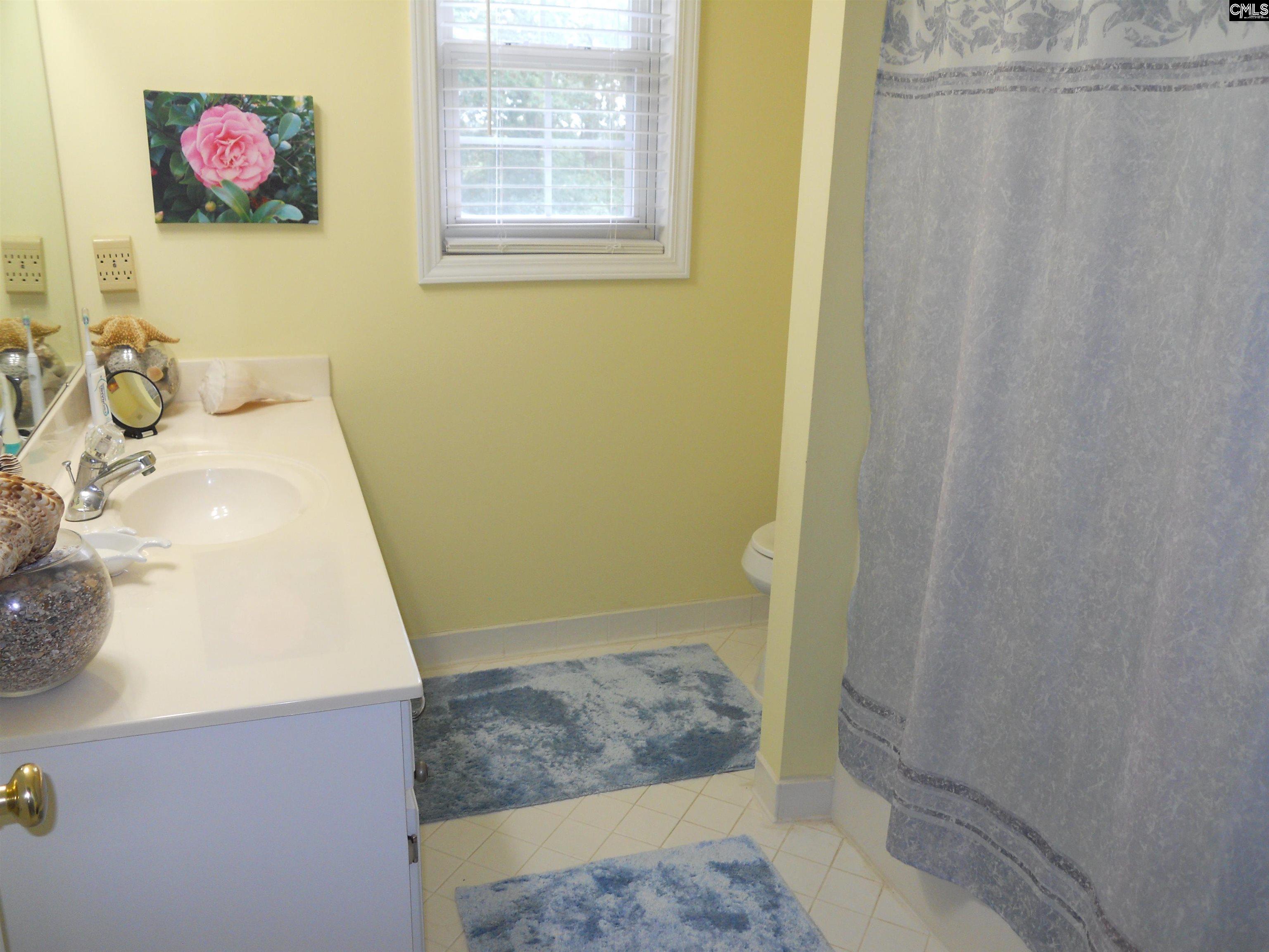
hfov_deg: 63.4
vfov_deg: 49.7
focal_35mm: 28
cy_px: 476
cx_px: 634
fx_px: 1026
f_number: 2.7
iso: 160
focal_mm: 5
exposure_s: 1/60
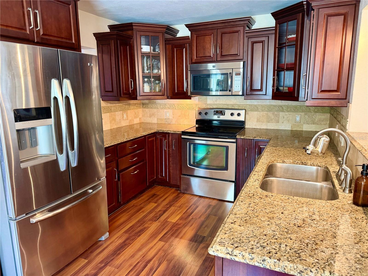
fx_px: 255
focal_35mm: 24
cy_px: 138
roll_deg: +0.4
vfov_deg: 56.8
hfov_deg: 71.6
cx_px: 184
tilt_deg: -11.0
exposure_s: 1/60
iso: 400
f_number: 1.78
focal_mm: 6.76
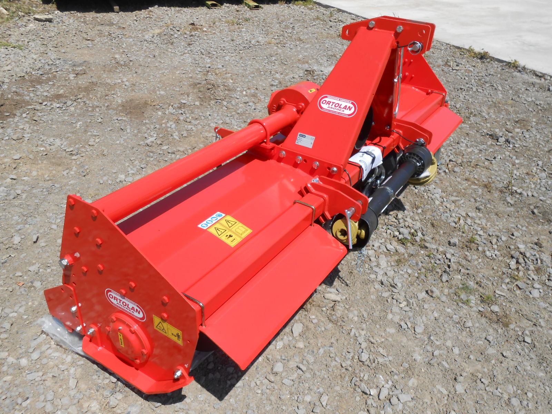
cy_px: 207
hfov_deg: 60.0
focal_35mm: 30
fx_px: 478
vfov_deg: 46.8
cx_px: 276
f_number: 3.8
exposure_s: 1/800
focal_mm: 5.3
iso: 80
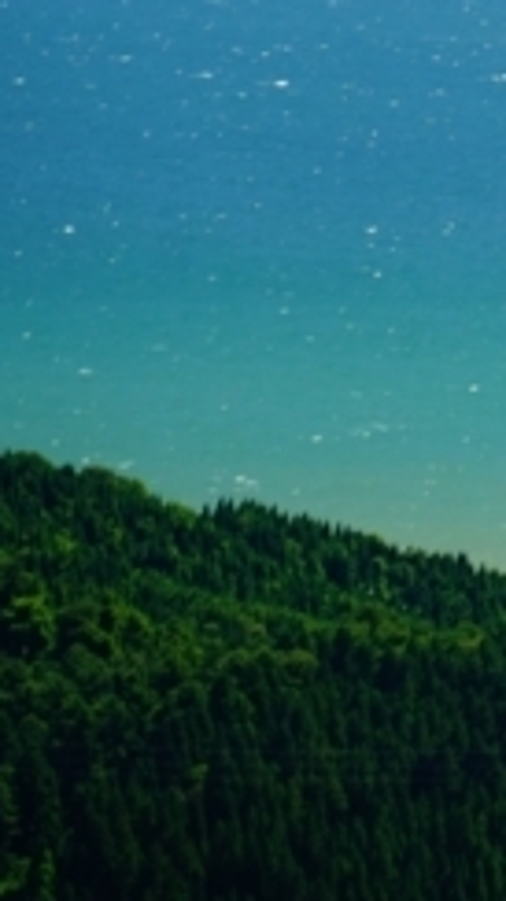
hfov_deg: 2.2
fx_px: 13376
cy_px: -55
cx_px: 1333
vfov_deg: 3.9
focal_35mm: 560
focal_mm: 163
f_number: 6.3
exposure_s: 1/200
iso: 200
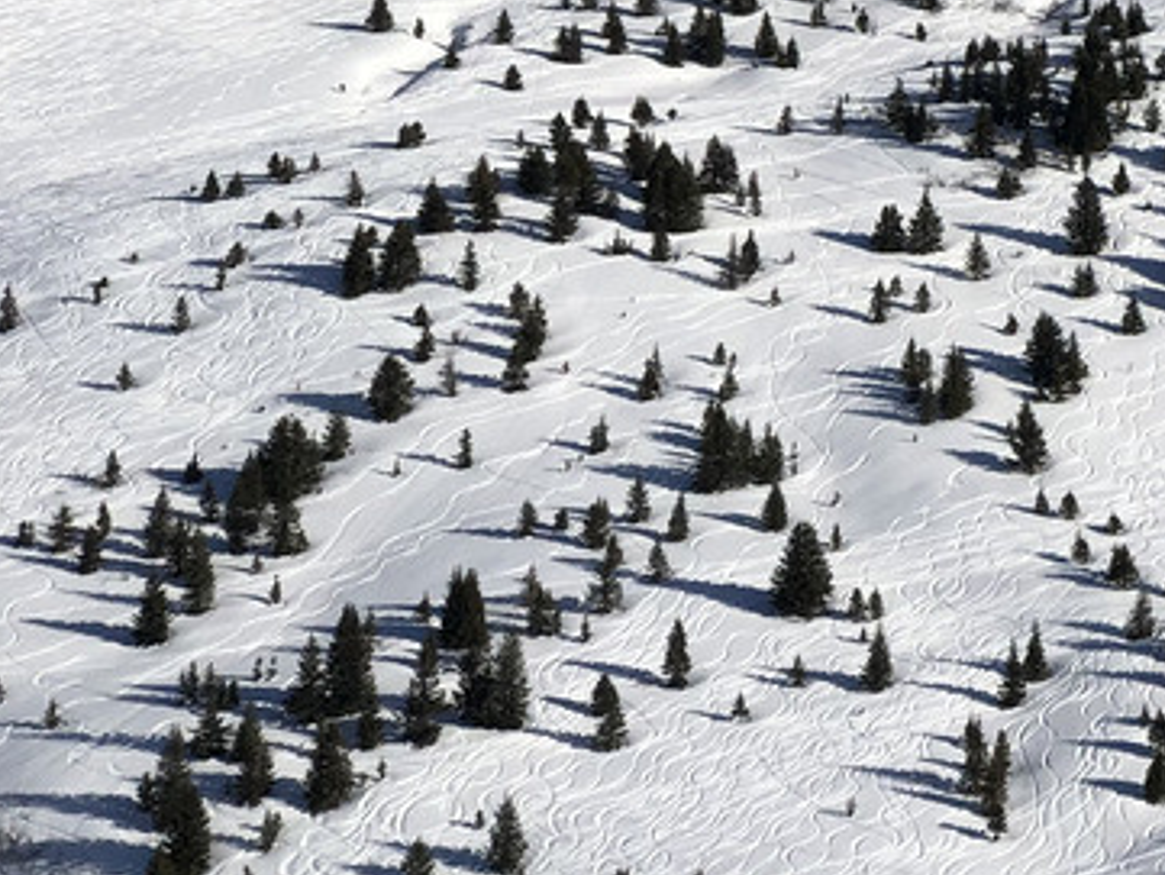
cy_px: -329
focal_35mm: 173
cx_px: 1533
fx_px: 5824
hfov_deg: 11.1
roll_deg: -1.2
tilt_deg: +0.9
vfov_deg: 8.4
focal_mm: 6
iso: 16
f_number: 2.4
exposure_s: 1/2857
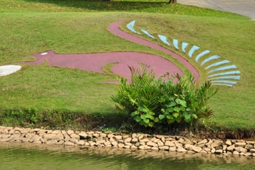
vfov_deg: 9.2
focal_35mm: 149
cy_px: 68
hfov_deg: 13.8
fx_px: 1054
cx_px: 100
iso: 250
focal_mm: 80
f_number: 8
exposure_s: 1/160
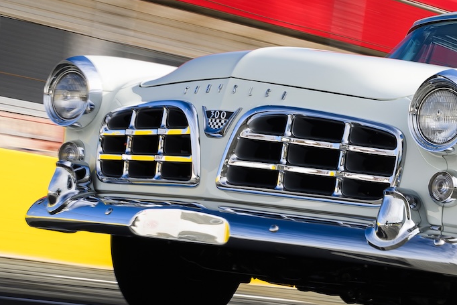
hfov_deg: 15.3
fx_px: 1676
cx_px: 449
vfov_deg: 10.4
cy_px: 128
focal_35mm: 132
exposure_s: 1/25
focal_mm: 36
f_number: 10
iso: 32
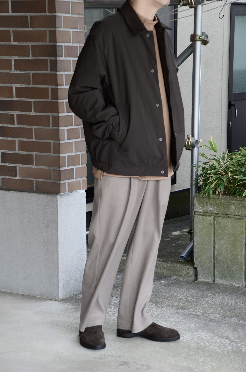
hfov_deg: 15.6
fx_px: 896
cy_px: 186
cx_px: 123
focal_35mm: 87
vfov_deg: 23.4
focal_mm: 58
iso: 250
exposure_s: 1/160
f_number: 5.6
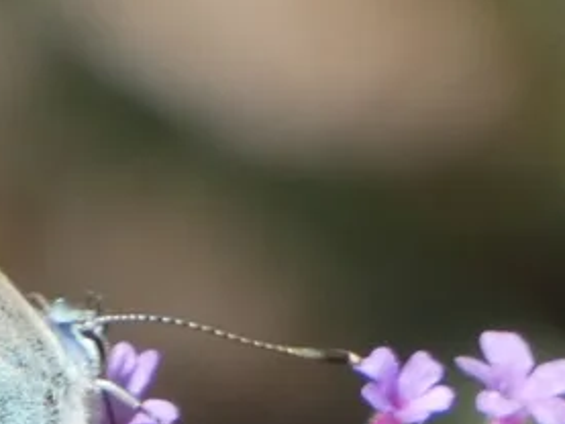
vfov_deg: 1.0
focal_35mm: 1435
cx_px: 92
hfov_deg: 1.4
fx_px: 23432
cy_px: 422
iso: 80
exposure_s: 1/100
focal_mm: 111.5
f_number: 5.6
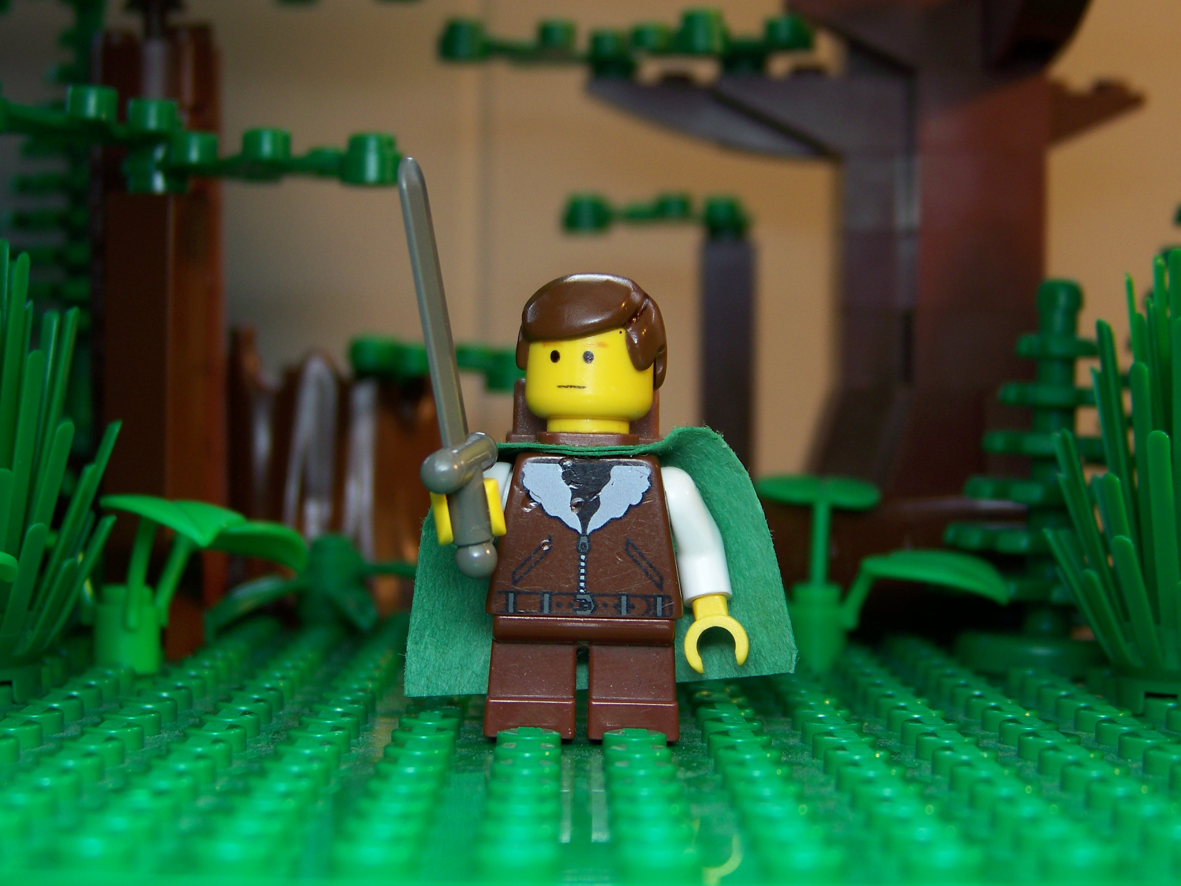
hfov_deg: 27.8
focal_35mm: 70
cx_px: 590
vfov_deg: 21.0
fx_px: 2388
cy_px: 443
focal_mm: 11.7
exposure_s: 1/30
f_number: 3.2
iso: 64
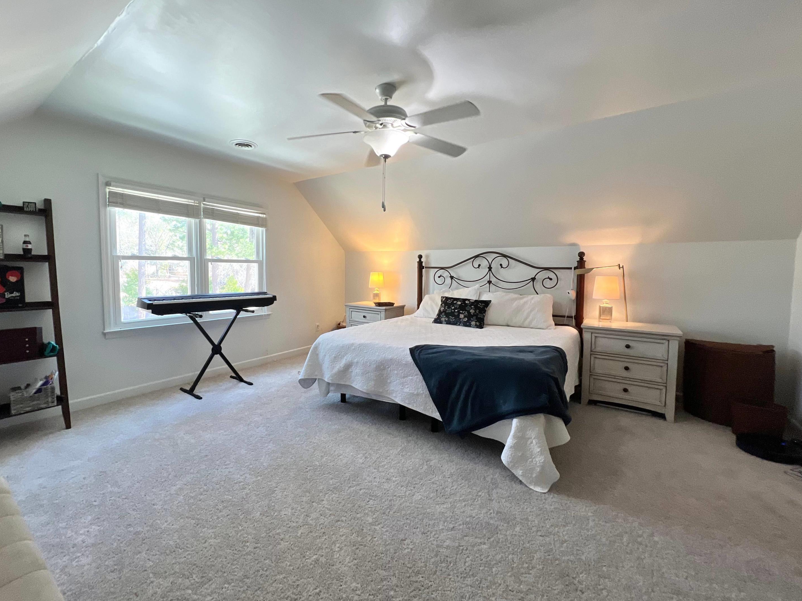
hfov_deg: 101.9
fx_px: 324
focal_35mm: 14
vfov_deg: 85.6
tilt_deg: -4.4
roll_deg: -0.2
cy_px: 291
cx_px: 376
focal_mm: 1.57
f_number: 1.8
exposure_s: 1/120
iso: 200
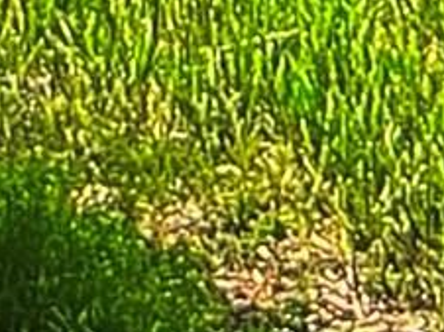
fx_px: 2358
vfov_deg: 6.9
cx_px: -159
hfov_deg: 10.5
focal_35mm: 184
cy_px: -804
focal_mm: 5.7
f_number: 1.5
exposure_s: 1/121
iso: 100
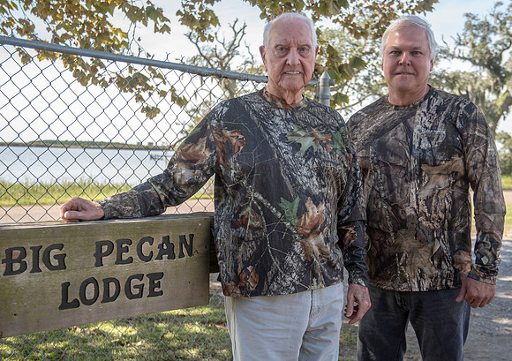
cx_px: 293
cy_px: 195
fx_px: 738
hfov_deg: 38.2
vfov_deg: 27.5
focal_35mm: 51
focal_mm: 45
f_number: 5.6
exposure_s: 1/125
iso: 100
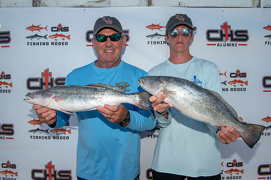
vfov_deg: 44.9
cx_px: 136
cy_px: 90
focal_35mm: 29
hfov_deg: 63.7
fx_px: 218
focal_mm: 29
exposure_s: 1/125
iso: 50
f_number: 7.1
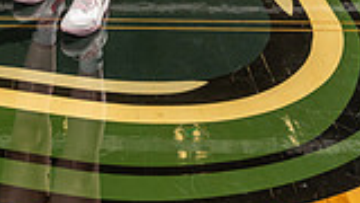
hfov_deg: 20.9
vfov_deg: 10.5
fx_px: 955
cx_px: 27
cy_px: -271
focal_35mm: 100
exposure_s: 1/250
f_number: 11
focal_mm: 34
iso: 640
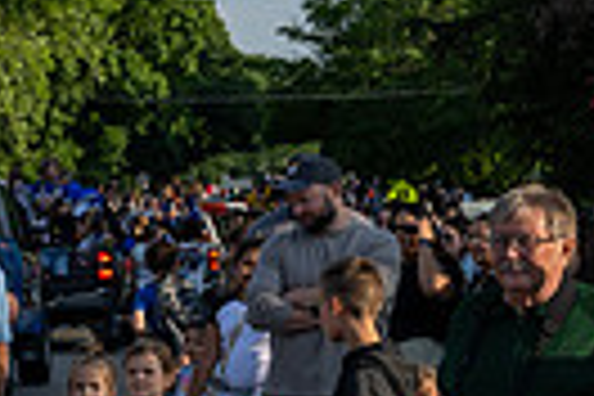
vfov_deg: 6.4
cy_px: 74
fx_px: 3547
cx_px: -572
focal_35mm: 215
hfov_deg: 9.0
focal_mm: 49
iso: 250
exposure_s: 1/250
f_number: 10
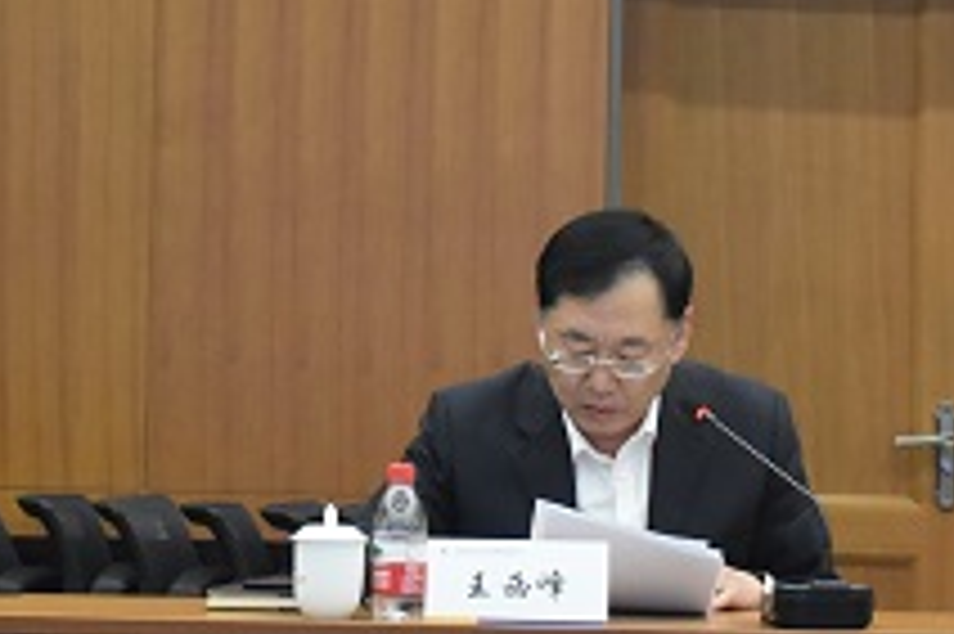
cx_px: 554
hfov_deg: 14.9
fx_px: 3654
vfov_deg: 9.9
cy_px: 245
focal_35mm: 138
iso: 3200
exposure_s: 1/60
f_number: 4
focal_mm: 30
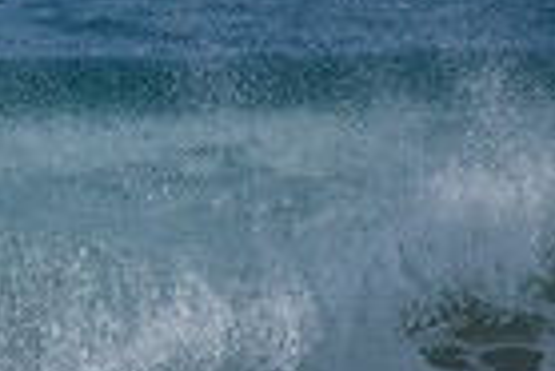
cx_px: -487
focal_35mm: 2158
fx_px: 33303
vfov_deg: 0.6
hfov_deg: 1.0
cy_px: -50
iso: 200
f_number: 5.6
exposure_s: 1/2000
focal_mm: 500
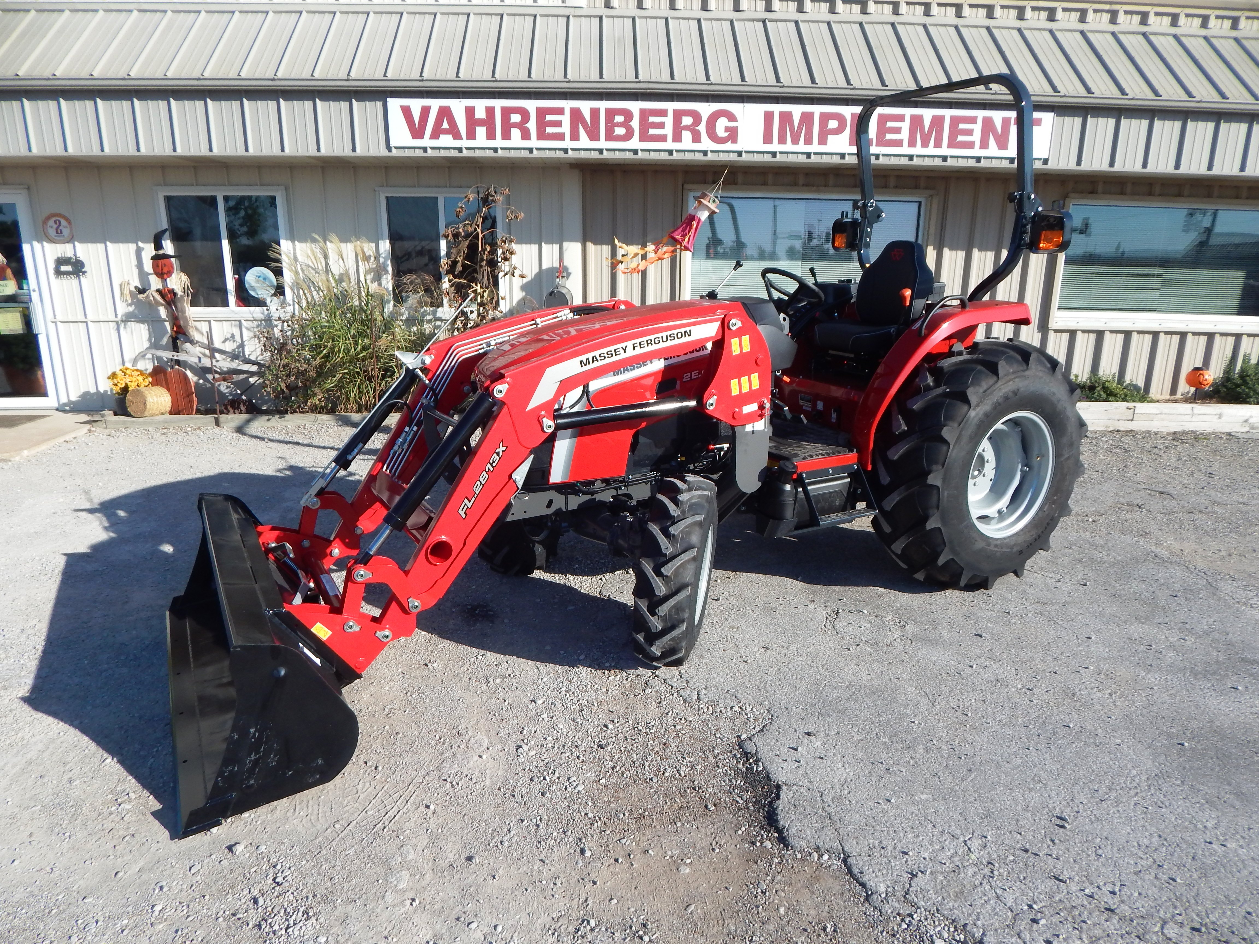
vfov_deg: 61.1
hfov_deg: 76.4
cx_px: 630
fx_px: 800
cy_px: 472
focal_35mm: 22
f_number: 3
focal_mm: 4
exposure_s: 1/1500
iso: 125
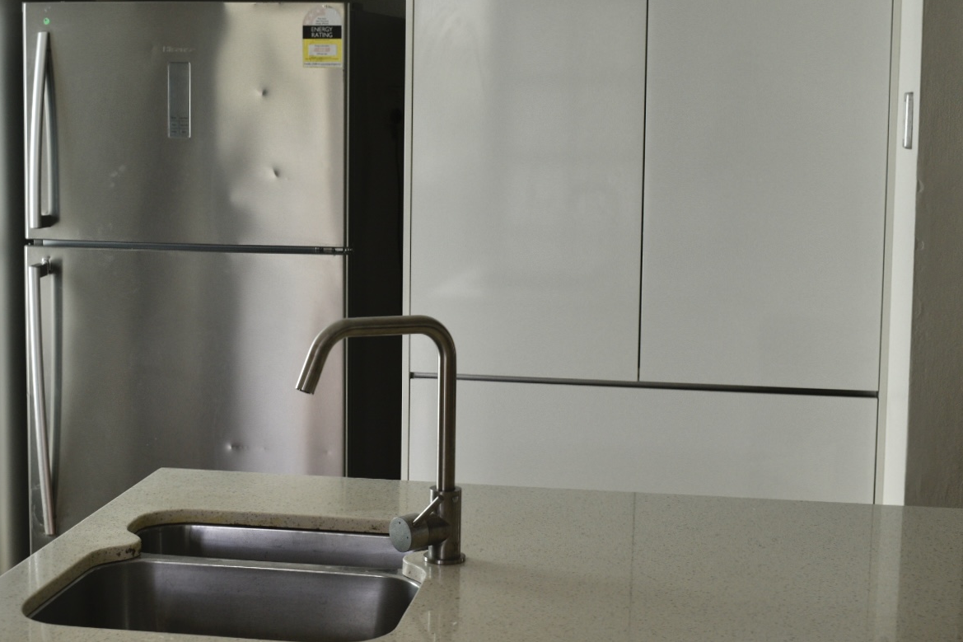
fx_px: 1605
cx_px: 397
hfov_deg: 33.3
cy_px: 254
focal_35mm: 60
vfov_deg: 22.6
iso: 400
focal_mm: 30
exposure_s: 1/160
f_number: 6.3
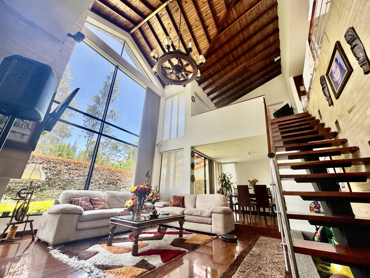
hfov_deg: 102.1
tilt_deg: +20.2
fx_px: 150
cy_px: 139
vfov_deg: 85.7
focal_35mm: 14
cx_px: 185
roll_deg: -2.0
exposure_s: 1/132
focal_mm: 2.22
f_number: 2.2
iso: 40
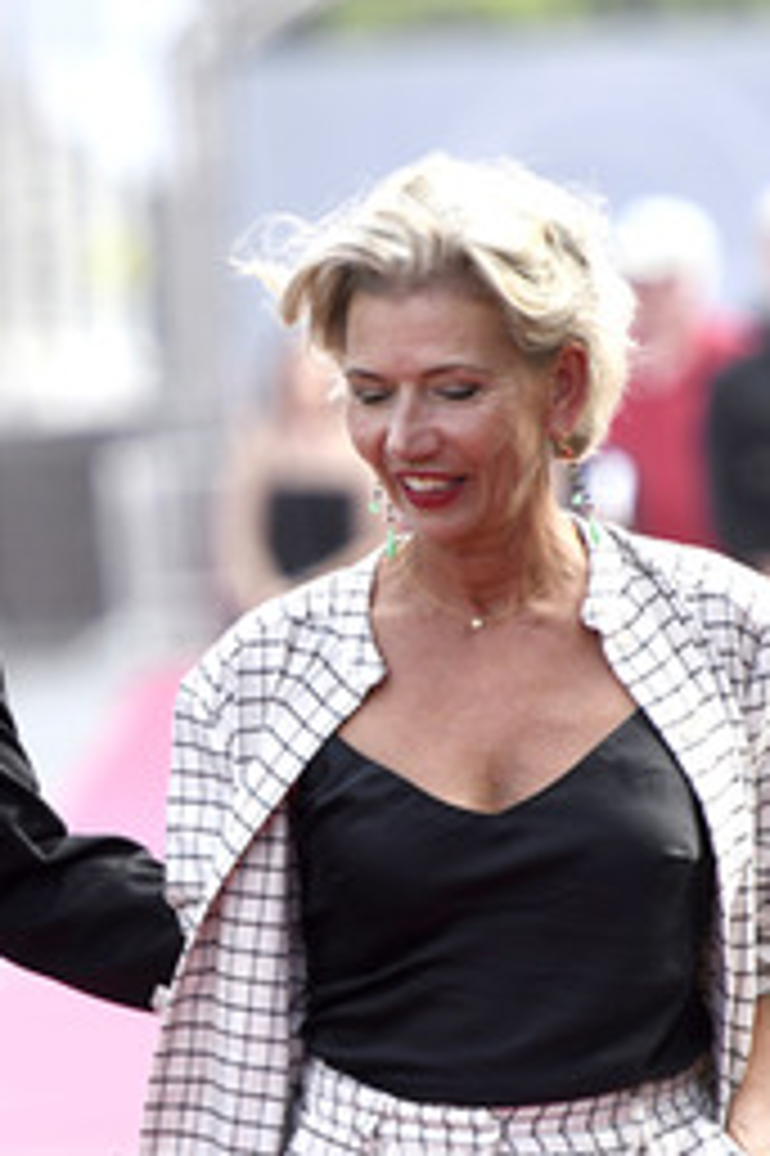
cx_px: 74
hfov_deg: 2.2
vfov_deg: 3.4
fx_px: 19724
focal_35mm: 614
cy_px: 625
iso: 800
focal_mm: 350
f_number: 5.6
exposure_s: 1/800
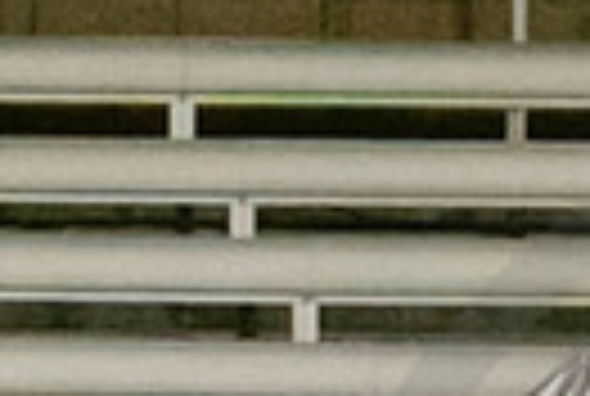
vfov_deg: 0.7
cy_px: 950
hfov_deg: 1.0
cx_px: 109
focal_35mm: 2124
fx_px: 34889
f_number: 4
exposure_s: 1/160
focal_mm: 70
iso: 2000
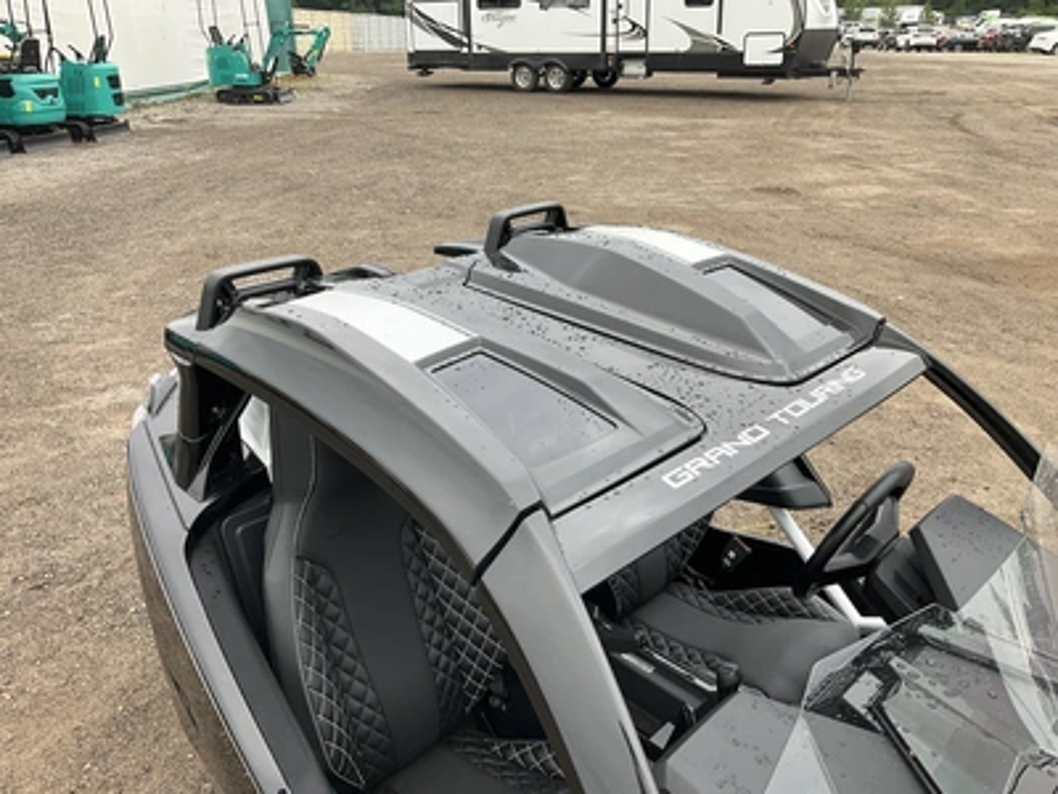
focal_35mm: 29
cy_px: 397
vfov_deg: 48.2
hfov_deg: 61.7
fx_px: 886
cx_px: 529
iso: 20
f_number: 1.8
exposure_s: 1/200
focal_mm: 3
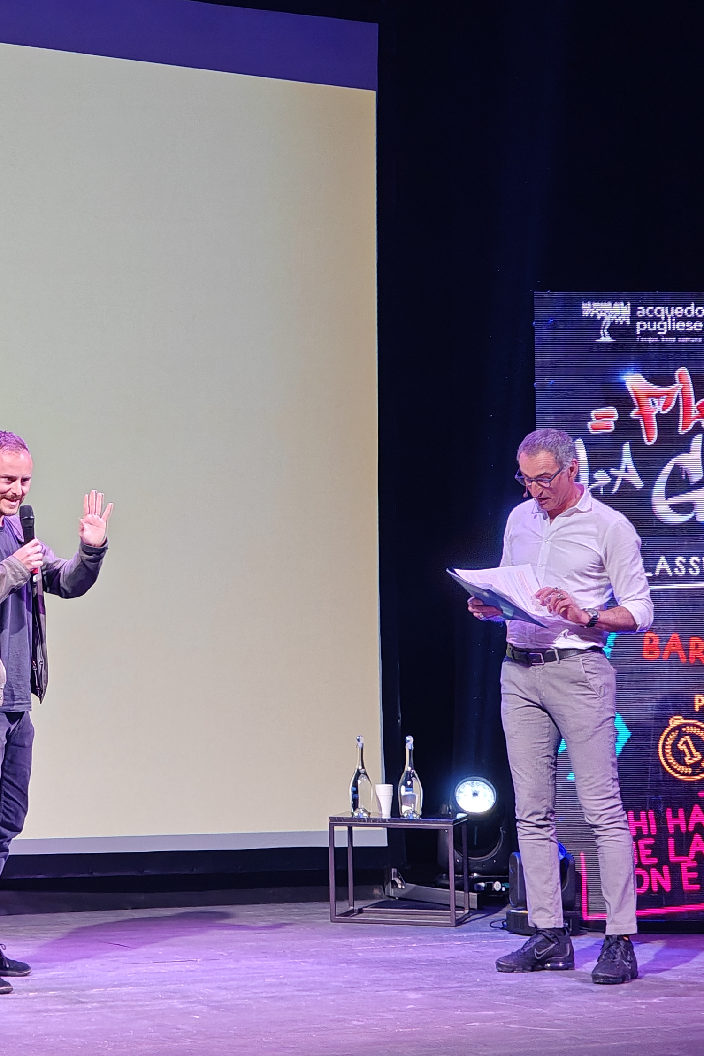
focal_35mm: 89
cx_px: 22
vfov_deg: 22.8
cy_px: 403
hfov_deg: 15.1
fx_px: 2610
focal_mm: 7.1
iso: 400
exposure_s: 1/91
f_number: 2
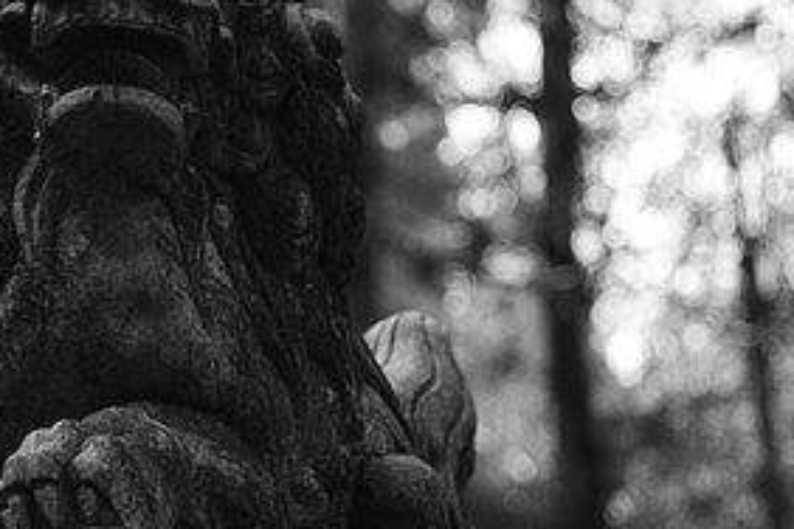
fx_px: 2558
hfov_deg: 17.6
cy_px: 308
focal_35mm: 116
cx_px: 231
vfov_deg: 11.8
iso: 200
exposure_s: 1/400
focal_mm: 43
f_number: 1.9
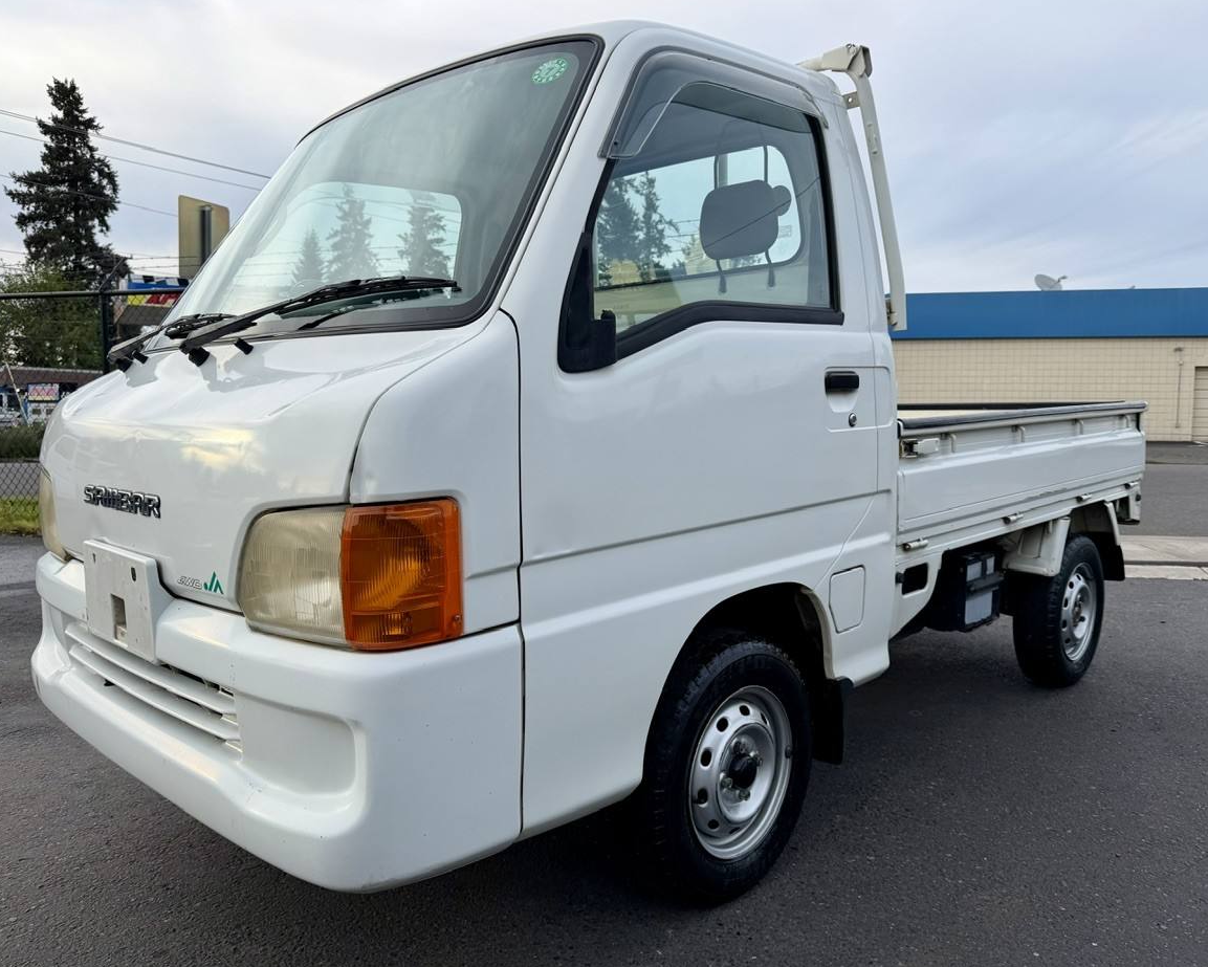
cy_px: 476
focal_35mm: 26
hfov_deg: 66.0
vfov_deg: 54.9
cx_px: 614
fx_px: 930
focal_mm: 6.76
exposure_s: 1/1385
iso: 80
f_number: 1.78
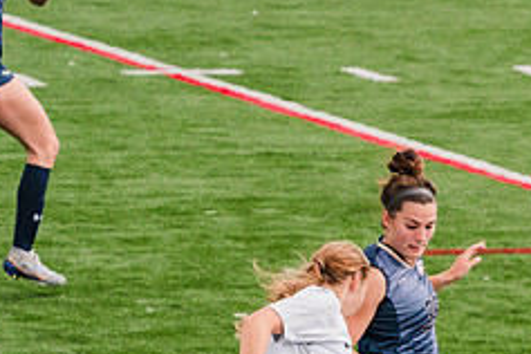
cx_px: 575
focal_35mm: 608
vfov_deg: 2.3
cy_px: 391
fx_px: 8967
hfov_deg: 3.4
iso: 640
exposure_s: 1/1600
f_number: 5.6
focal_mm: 200
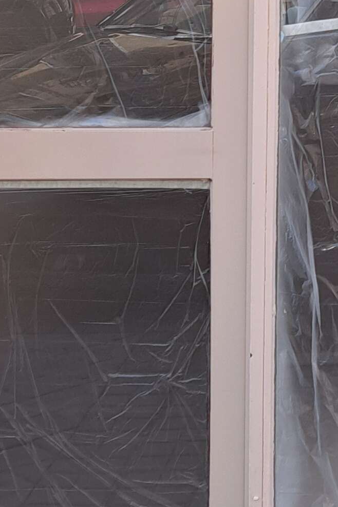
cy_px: -149
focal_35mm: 117
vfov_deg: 16.5
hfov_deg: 11.3
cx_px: 476
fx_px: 1648
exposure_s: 1/100
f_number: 1.8
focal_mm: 5.23
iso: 50
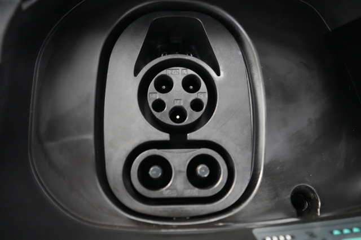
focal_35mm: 25
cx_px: 180
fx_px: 251
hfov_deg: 71.5
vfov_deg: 51.2
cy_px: 120
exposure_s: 1/50
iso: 12800
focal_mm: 25
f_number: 2.8
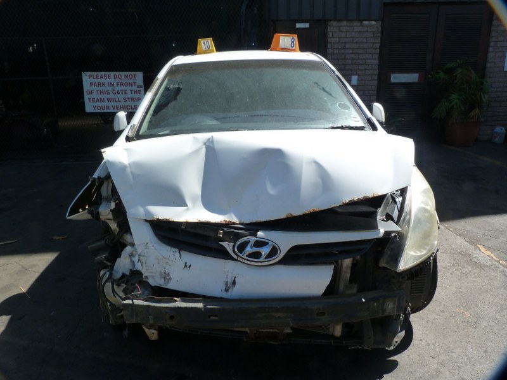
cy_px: 190
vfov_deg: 54.9
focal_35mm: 25
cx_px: 254
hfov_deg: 69.4
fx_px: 366
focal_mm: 4.5
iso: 125
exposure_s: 1/200
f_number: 5.6
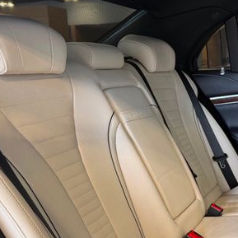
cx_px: 180
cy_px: 186
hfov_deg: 35.2
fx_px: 366
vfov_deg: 35.1
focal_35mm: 47
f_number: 1.78
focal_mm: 6.76
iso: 200
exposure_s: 1/84
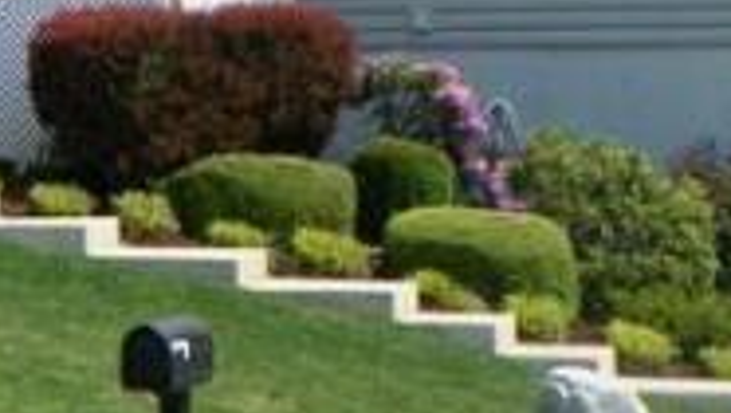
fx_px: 4346
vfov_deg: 5.4
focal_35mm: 224
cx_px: 31
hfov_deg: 9.6
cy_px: -67
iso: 64
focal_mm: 11.8
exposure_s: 1/500
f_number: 4
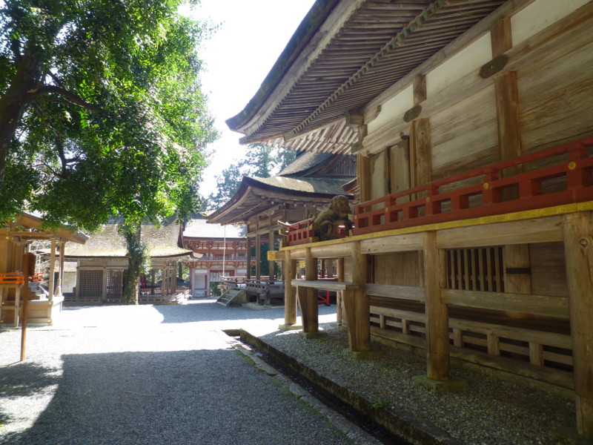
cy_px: 222
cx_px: 296
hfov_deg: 69.4
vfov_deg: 54.9
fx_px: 428
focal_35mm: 25
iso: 80
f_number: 2.8
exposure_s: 1/100
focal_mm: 4.4
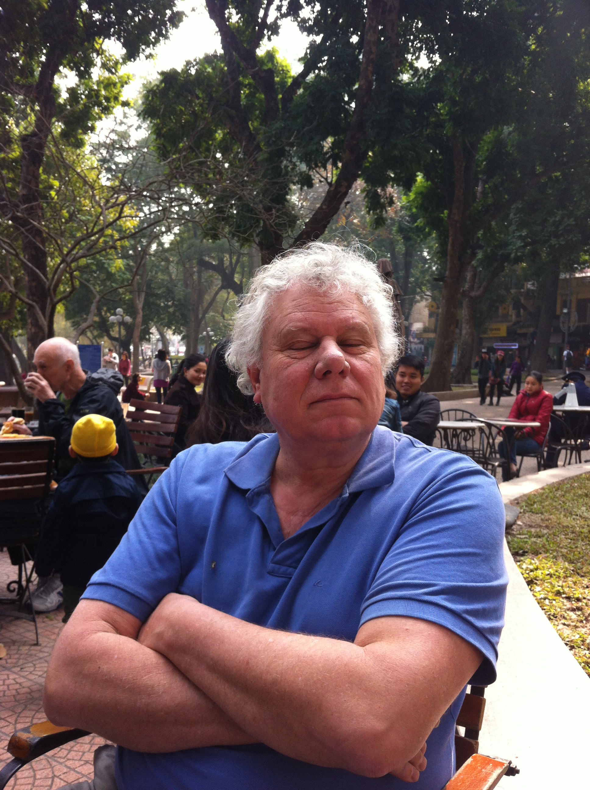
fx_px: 797
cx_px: 295
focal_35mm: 35
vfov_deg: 52.7
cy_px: 395
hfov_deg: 40.6
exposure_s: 1/142
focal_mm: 3.85
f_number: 2.8
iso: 80
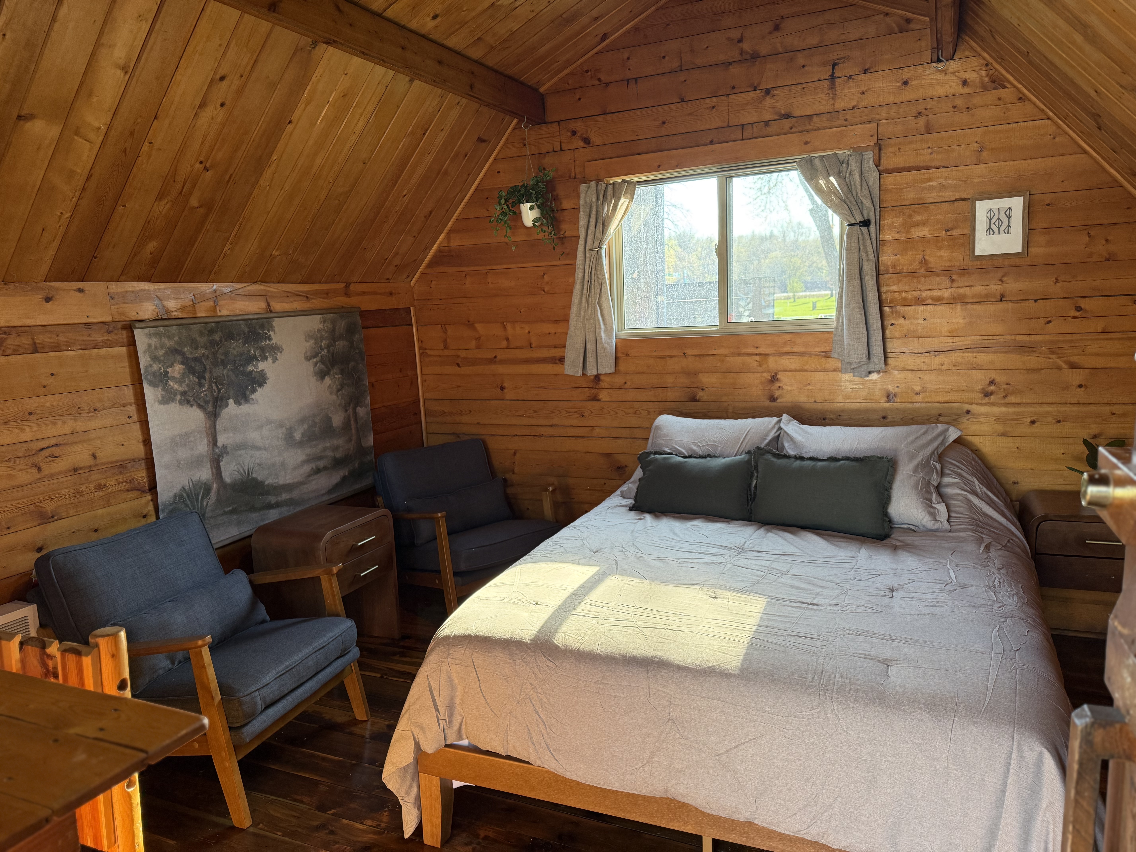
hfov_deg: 71.6
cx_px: 568
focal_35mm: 24
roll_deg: +2.6
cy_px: 426
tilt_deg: -8.1
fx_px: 788
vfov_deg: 56.8
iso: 200
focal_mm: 6.76
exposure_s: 1/167
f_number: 1.78
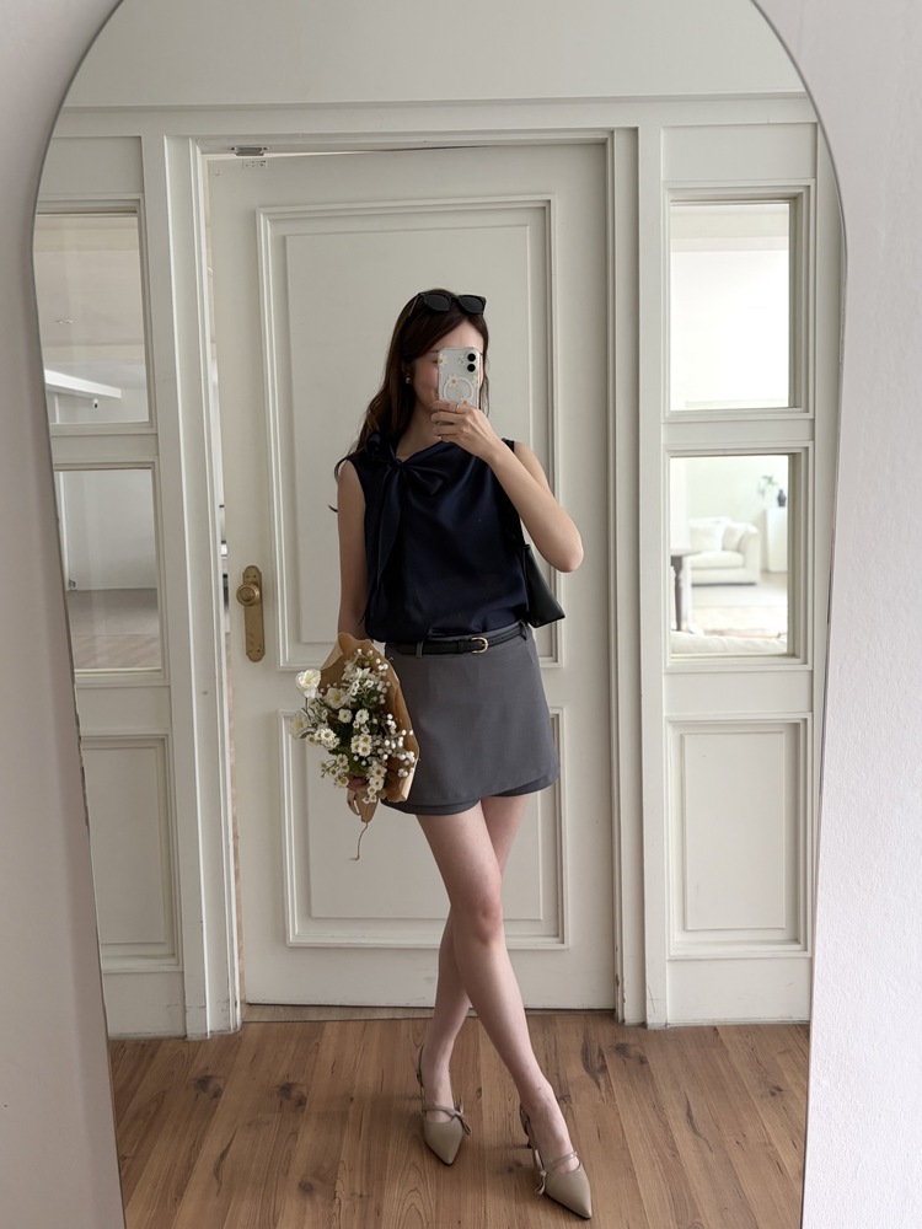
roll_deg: +3.6
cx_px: 461
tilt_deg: -16.4
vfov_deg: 67.3
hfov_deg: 53.1
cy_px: 614
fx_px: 923
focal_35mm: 26
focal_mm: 5.96
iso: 125
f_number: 1.6
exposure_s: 1/71
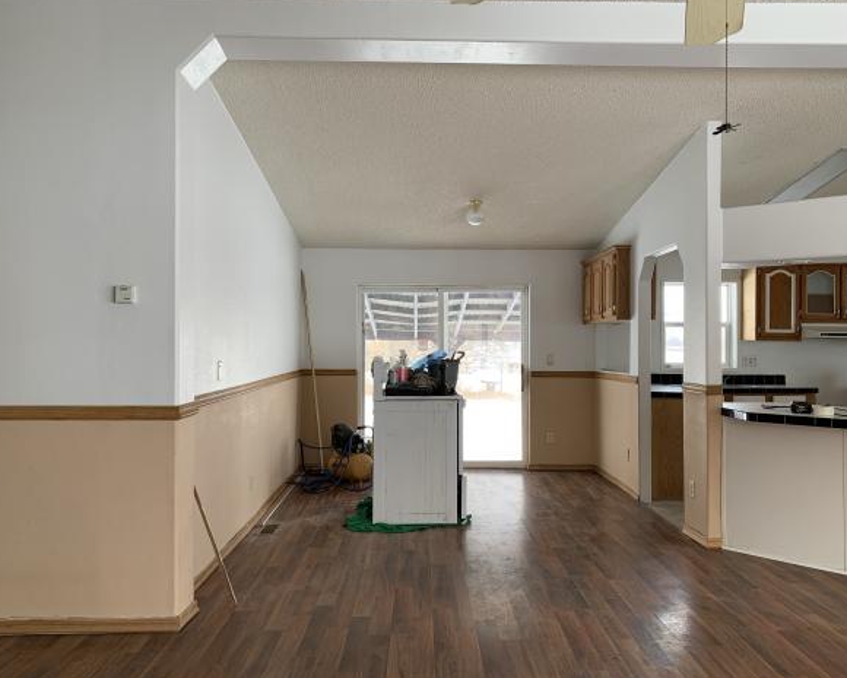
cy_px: 345
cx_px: 434
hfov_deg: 62.2
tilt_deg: +1.6
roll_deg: -0.4
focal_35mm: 28
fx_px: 702
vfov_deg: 51.5
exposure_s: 1/121
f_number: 1.8
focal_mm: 4.25
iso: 50
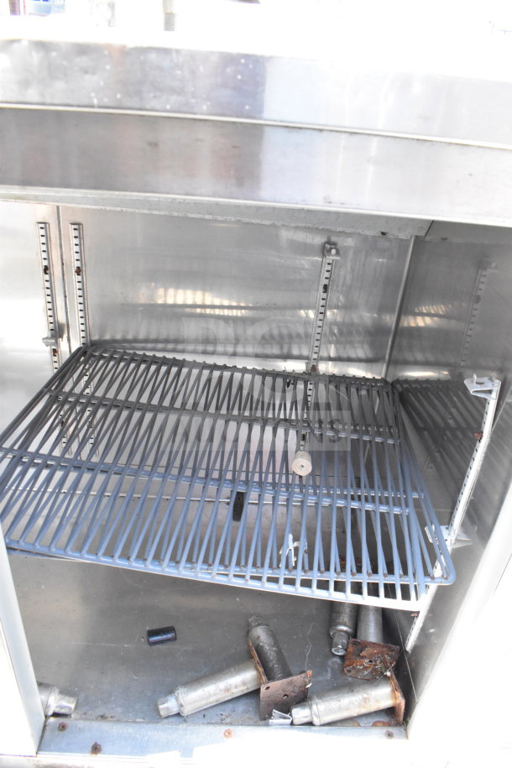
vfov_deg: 67.4
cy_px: 384
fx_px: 576
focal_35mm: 27
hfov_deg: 47.9
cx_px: 256
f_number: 9
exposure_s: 1/320
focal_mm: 18
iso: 6400
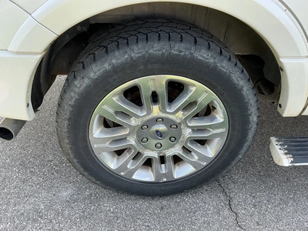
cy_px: 116
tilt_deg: -33.7
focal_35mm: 28
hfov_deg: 63.4
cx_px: 154
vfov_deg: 49.7
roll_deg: -0.7
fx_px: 249
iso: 20
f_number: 1.8
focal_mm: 3
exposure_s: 1/137
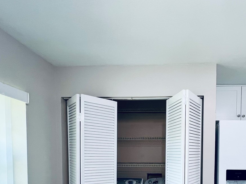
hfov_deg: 69.3
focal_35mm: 24
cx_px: 167
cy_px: 161
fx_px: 171
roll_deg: +0.2
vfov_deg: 51.1
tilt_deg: -2.7
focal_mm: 1.57
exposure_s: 1/120
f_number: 1.8
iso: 125
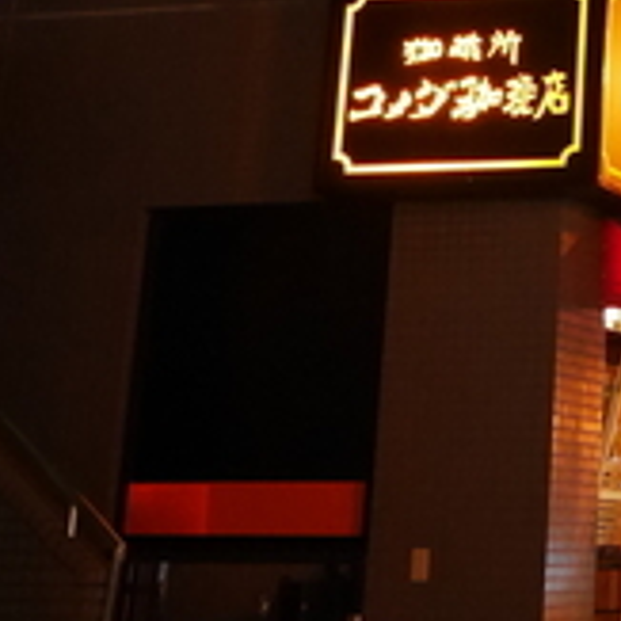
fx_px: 2253
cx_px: 844
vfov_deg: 14.6
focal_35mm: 111
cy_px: -324
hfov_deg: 14.9
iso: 3200
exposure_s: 1/25
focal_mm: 17
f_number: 4
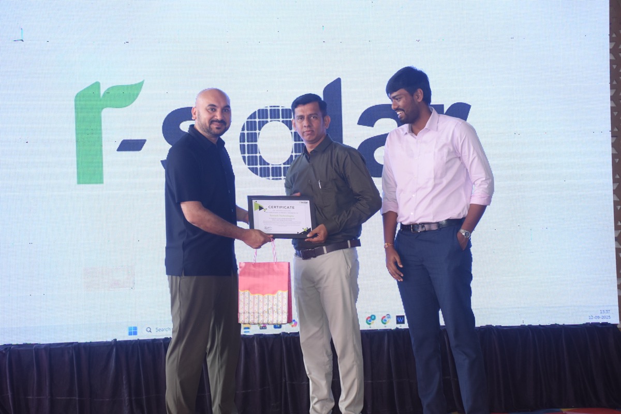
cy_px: 207
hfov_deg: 27.0
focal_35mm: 75
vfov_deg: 18.2
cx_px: 310
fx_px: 1294
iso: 1250
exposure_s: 1/160
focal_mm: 50
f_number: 4.8
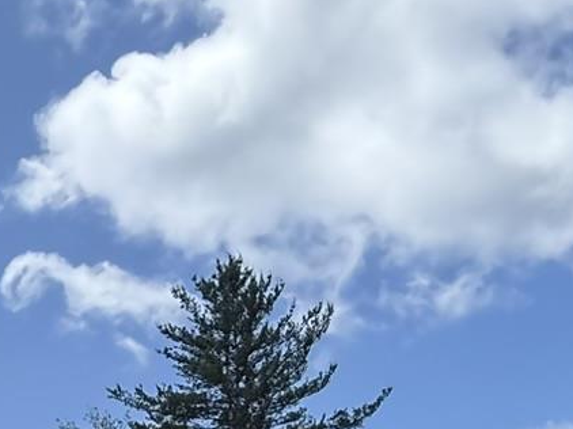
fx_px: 1125
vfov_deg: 16.1
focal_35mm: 68
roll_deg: +0.4
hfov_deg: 24.2
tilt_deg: -0.5
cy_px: 885
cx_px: -213
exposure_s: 1/1211
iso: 64
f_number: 2.2
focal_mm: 2.22
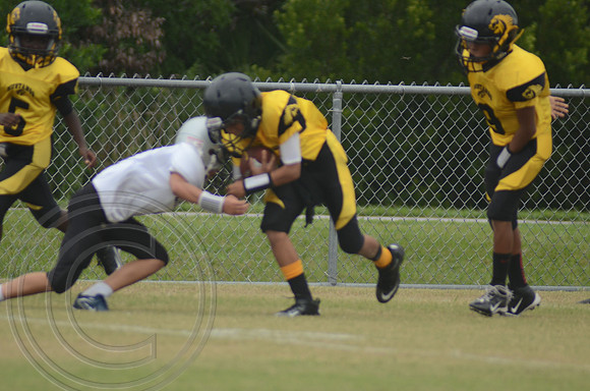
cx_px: 295
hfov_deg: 3.4
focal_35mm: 600
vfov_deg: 2.3
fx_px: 9812
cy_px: 196
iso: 400
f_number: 6.3
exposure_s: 1/800
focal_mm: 400
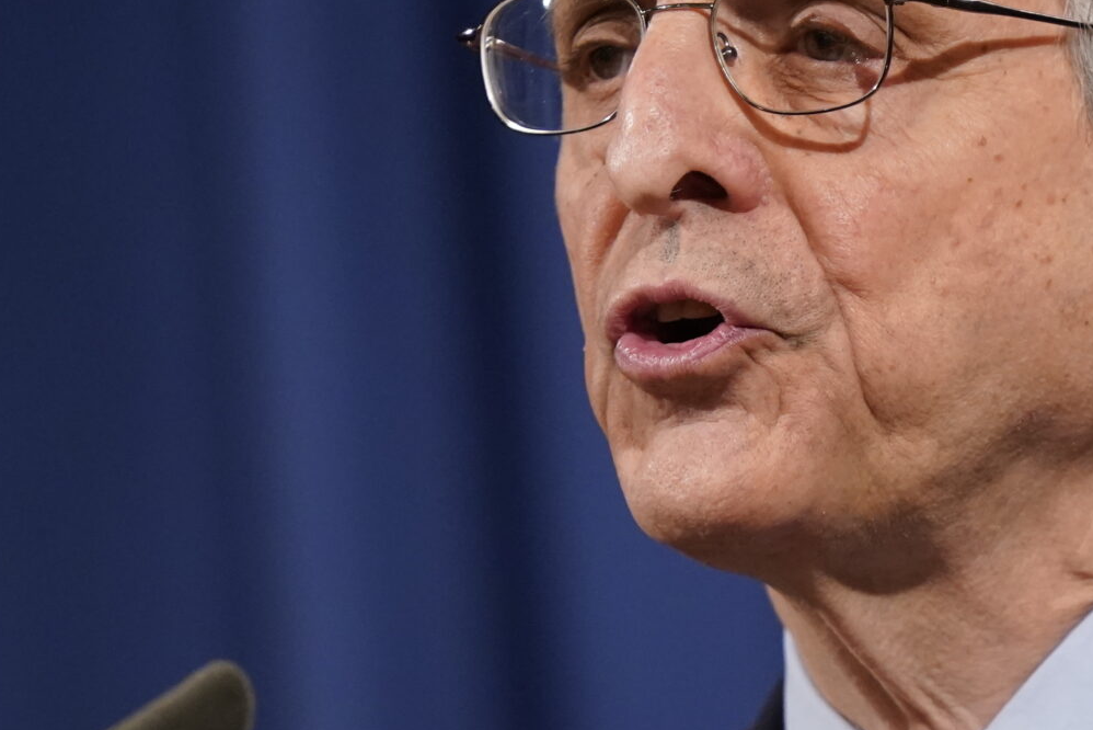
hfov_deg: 2.9
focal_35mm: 718
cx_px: 1159
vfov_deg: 1.9
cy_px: 406
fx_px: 21804
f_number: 4
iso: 4000
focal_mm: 280
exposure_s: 1/250
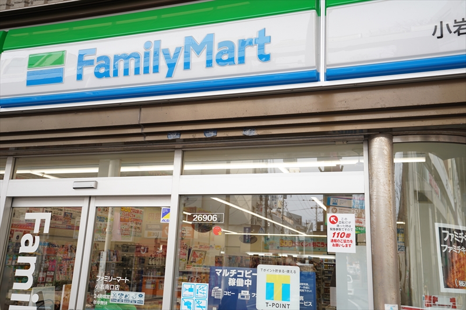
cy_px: 155
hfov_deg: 54.4
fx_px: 453
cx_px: 233
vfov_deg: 37.8
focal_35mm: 35
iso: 100
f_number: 4.5
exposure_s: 1/100
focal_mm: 35
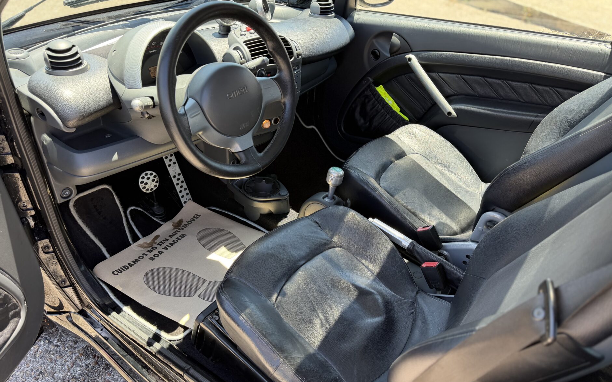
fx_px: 434
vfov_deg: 47.5
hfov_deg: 70.4
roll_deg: -6.4
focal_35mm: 26
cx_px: 302
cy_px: 214
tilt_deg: -42.3
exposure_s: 1/232
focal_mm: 6.76
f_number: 1.78
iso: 80
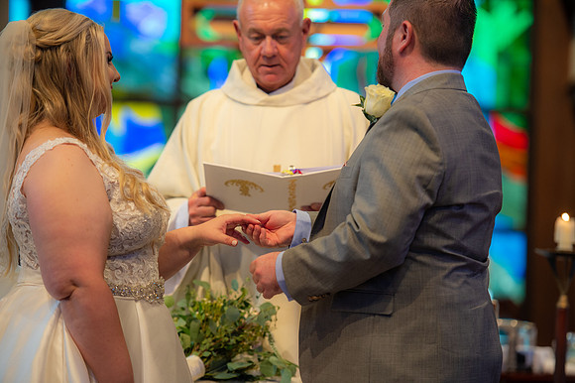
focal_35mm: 160
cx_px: 288
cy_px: 192
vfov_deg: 8.6
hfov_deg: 12.8
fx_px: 2554
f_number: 3.2
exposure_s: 1/125
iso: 1250
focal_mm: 160
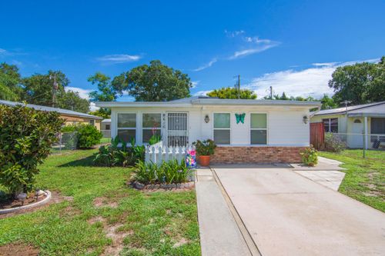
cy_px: 128
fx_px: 257
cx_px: 192
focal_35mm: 24
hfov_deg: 73.8
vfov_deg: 53.1
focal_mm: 16
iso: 320
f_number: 11
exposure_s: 1/500
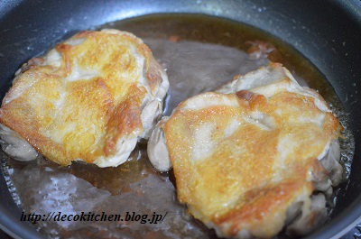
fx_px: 600
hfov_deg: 33.5
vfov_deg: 22.5
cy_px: 120
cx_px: 180
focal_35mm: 60
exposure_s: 1/60
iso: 4500
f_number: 3
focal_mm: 40
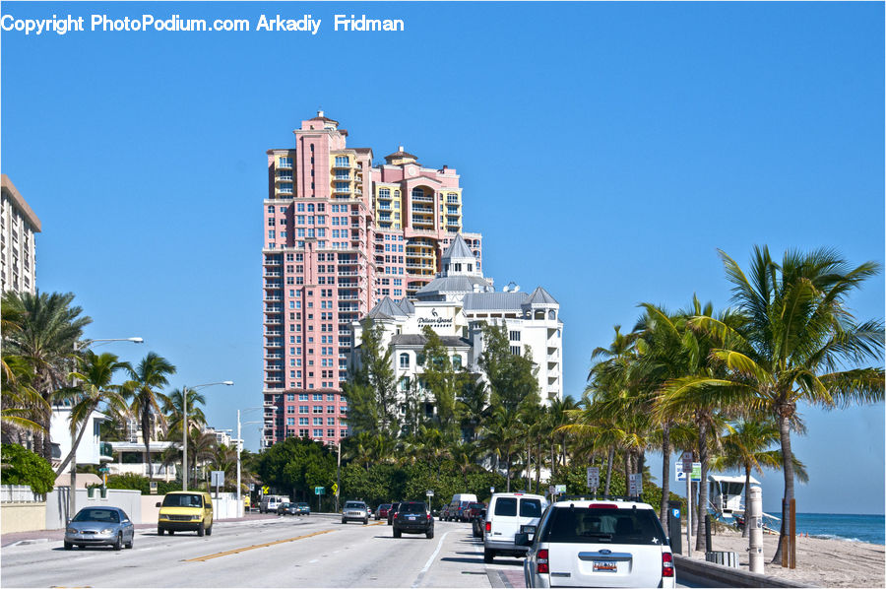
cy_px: 294
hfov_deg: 21.9
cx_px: 443
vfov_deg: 14.7
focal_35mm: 93
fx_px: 2286
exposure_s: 1/1250
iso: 200
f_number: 8
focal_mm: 62
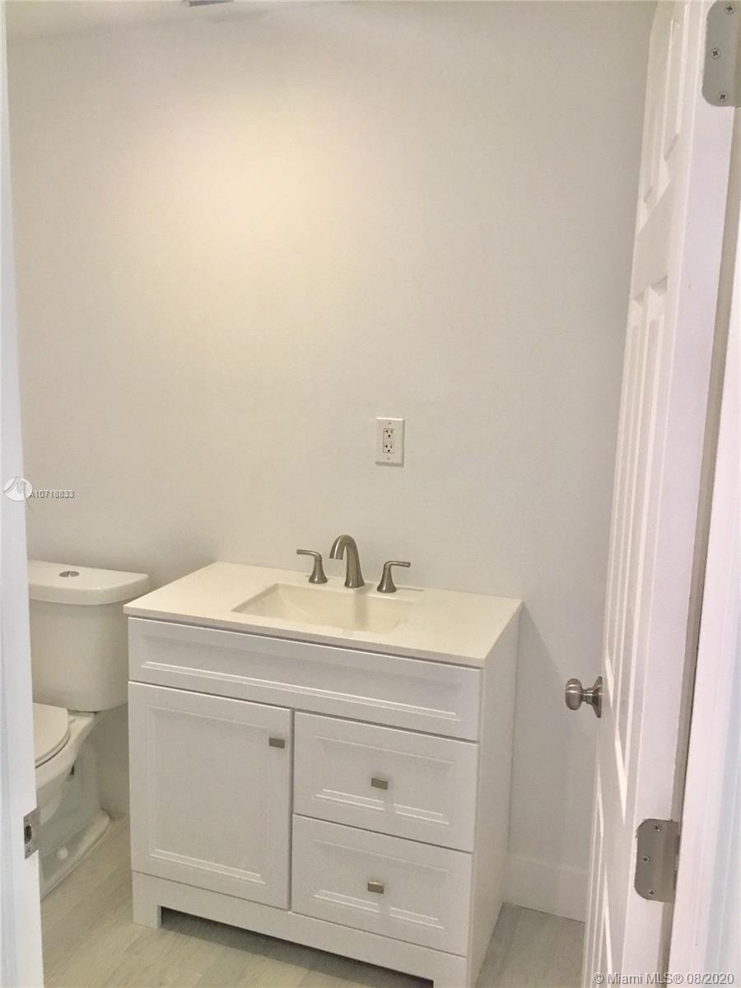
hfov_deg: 45.4
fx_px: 885
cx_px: 370
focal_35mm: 31
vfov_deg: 58.4
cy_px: 494
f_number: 2.4
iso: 80
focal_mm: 3.3
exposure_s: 1/30
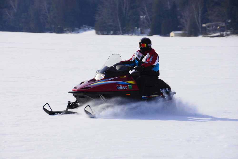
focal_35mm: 165
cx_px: 119
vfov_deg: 8.3
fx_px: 1090
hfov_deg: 12.5
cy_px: 80
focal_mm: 110
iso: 100
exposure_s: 1/250
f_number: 8
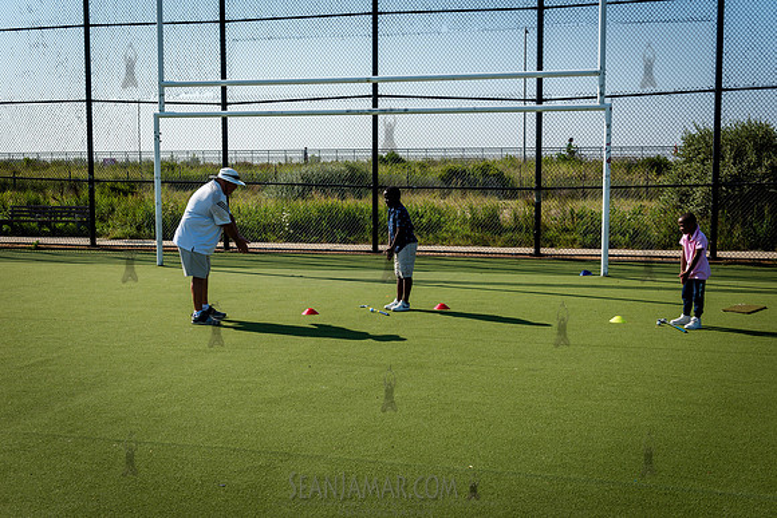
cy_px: 259
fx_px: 866
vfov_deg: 33.3
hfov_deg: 48.3
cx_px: 388
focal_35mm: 40
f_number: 5
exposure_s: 1/640
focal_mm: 40
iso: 100
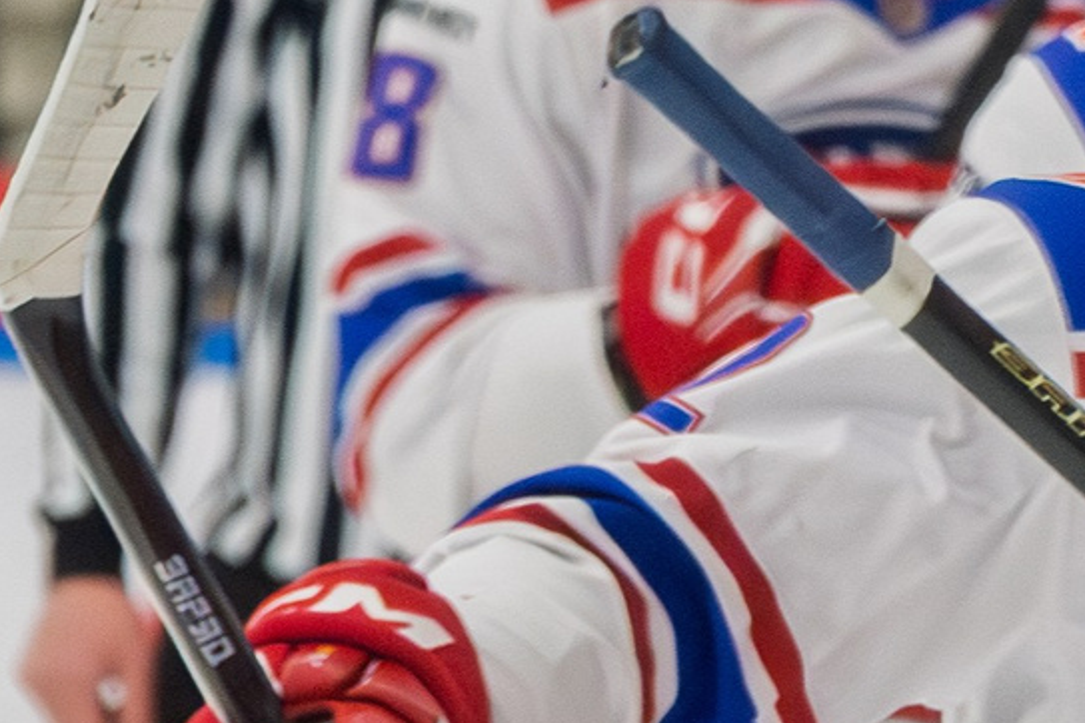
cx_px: 1938
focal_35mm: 1344
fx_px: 40503
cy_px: 56
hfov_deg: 1.5
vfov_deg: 1.0
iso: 4000
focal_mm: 175
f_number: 5.6
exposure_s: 1/1000
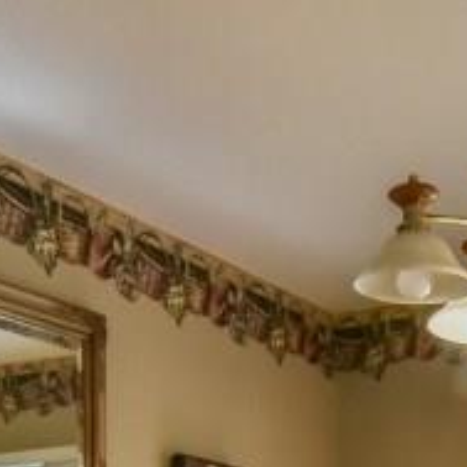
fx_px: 1267
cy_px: 684
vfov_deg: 18.6
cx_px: 381
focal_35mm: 83
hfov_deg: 20.6
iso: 4000
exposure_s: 1/160
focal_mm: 18
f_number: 13
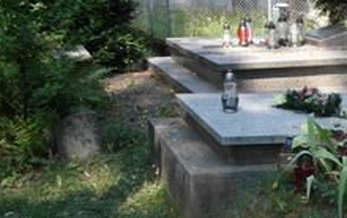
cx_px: 473
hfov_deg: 23.8
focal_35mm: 74
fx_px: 701
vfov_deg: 17.6
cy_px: 152
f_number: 3.9
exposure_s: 1/180
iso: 80
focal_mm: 5.2
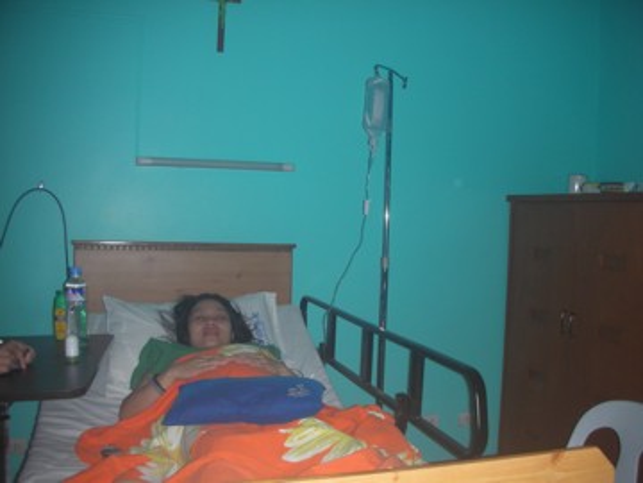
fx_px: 650
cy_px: 242
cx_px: 322
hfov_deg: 52.6
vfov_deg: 40.7
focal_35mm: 35
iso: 100
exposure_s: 1/60.1
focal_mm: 5.8
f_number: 3
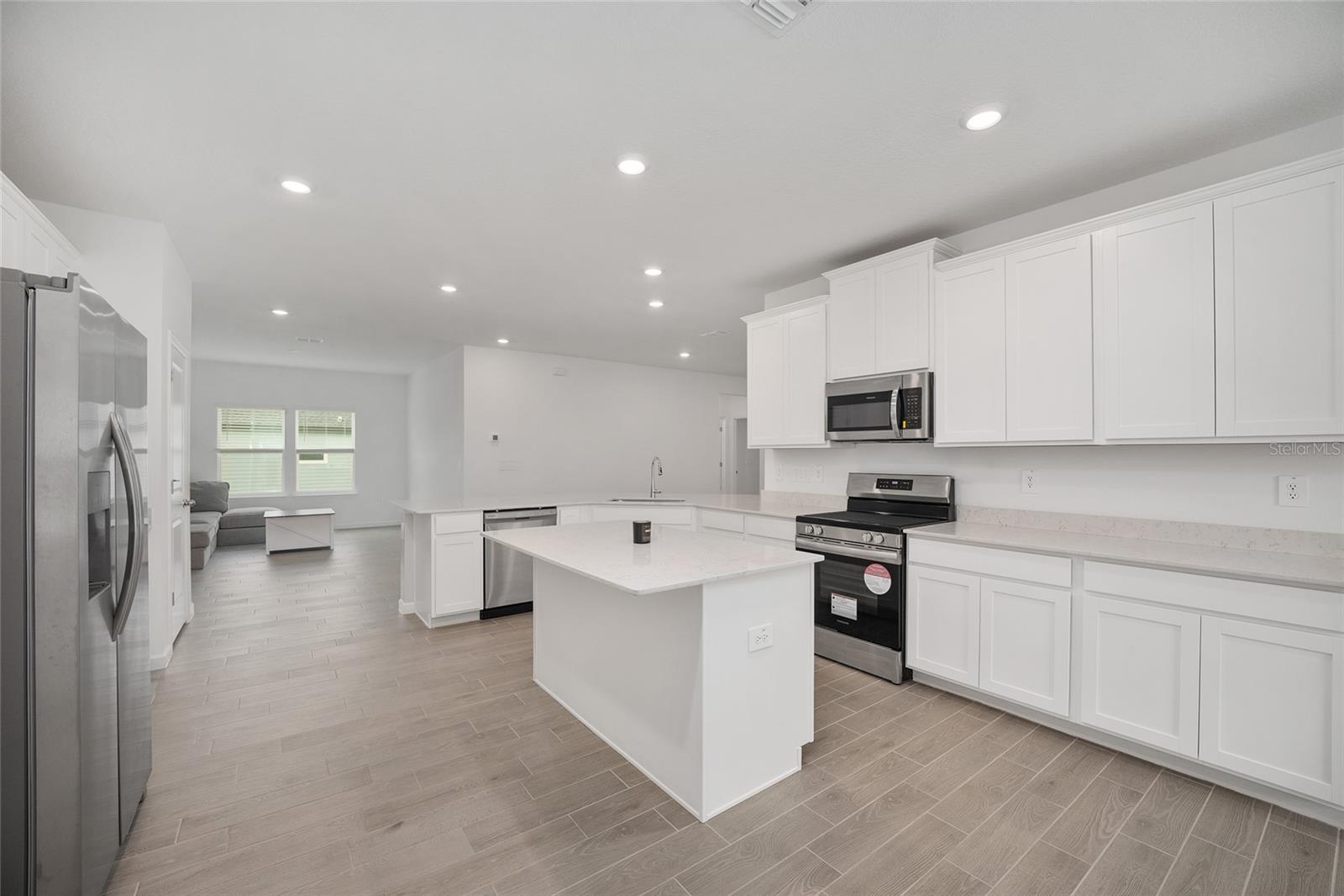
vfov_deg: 81.2
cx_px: 672
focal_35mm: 14
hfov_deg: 104.3
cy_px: 448
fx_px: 523
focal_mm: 14
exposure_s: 1/10
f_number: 7.1
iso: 400
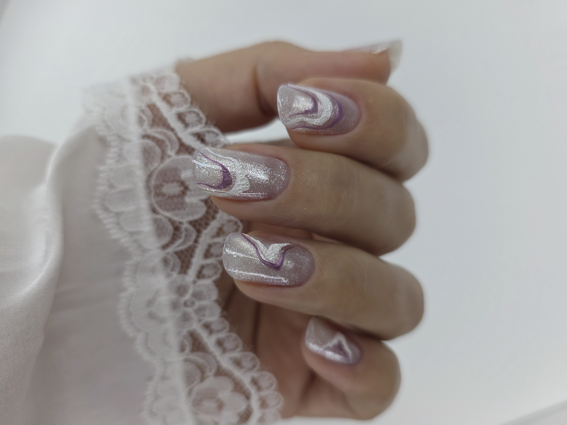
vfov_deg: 58.9
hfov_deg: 73.9
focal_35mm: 23
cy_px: 212
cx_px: 284
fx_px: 377
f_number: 1.7
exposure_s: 1/100
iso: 32
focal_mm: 6.3
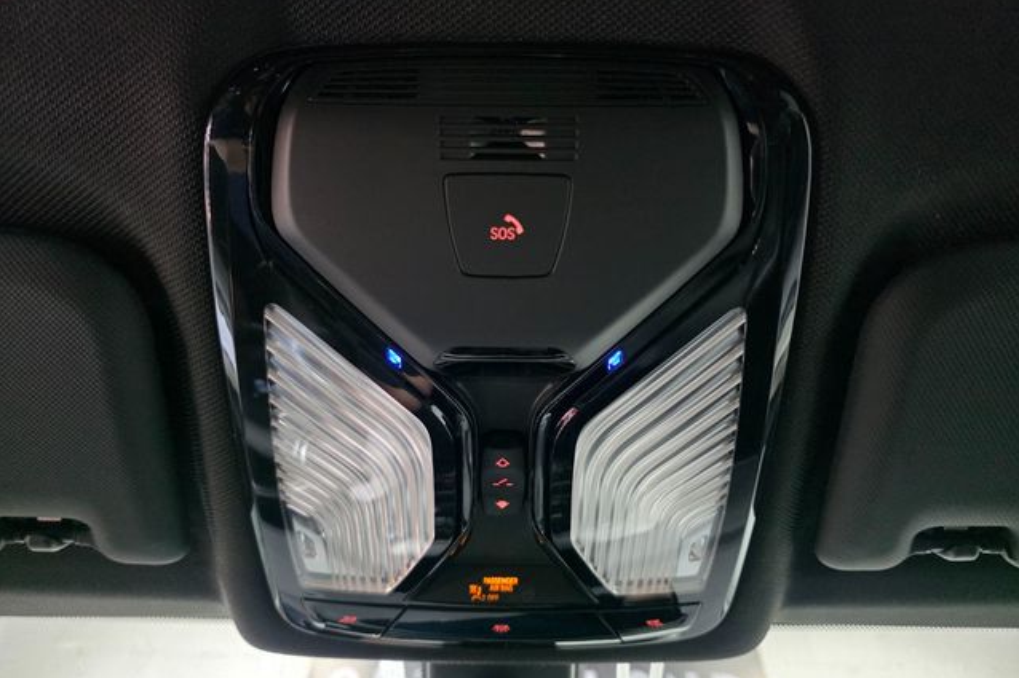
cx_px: 510
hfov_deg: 73.8
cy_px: 364
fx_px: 679
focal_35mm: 24
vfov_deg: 53.1
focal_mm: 6.3
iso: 1600
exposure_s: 1/120
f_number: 1.7
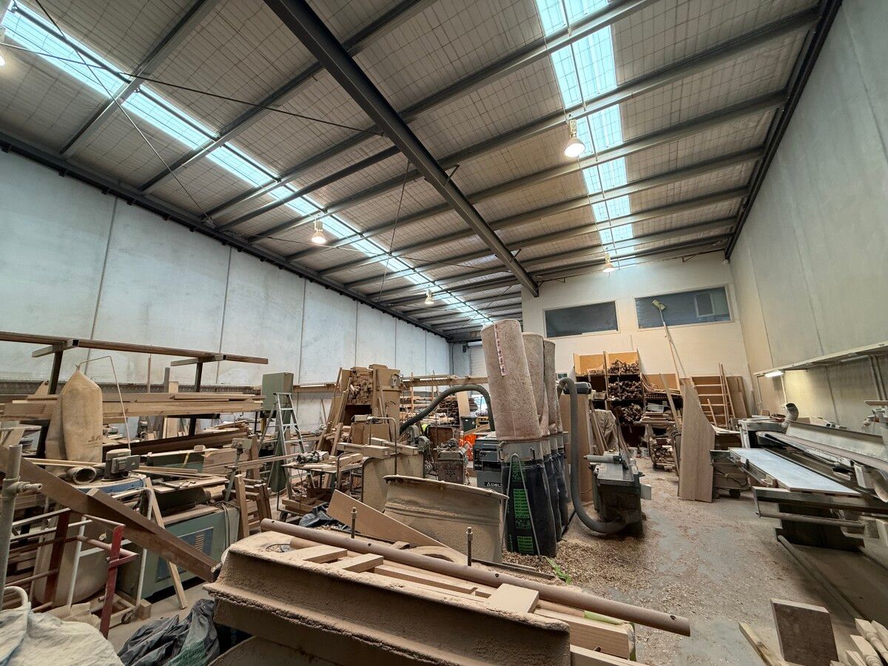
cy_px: 333
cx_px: 444
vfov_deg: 85.7
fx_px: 359
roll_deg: +0.9
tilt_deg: +12.3
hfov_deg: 102.1
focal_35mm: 14
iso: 160
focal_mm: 2.22
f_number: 2.2
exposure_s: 1/100
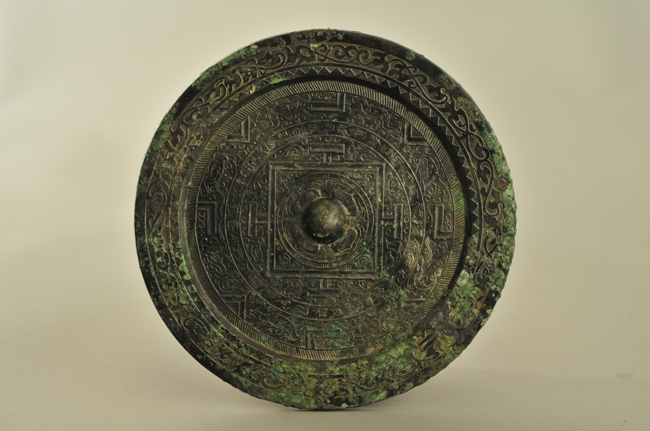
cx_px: 325
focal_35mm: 90
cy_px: 216
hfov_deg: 22.6
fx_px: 1623
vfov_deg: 15.1
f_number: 6.3
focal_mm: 60
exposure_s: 1/125
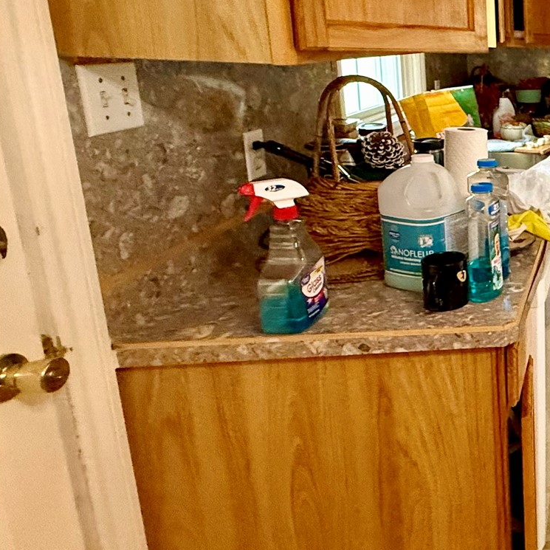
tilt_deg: -10.5
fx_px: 611
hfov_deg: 32.7
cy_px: 175
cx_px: 751
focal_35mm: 34
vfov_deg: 47.5
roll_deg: -2.8
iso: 500
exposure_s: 1/60
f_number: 2.2
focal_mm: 2.22
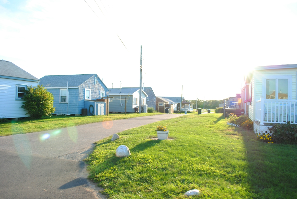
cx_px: 148
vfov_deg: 48.1
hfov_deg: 67.3
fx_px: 223
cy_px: 100
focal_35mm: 27
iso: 200
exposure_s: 1/250
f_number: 4.5
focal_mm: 18
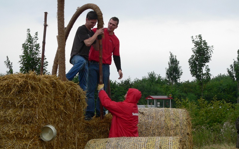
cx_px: 119
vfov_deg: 18.6
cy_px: 89
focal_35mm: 70
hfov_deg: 29.4
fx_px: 456
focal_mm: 10.7
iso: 80
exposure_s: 1/125
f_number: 4
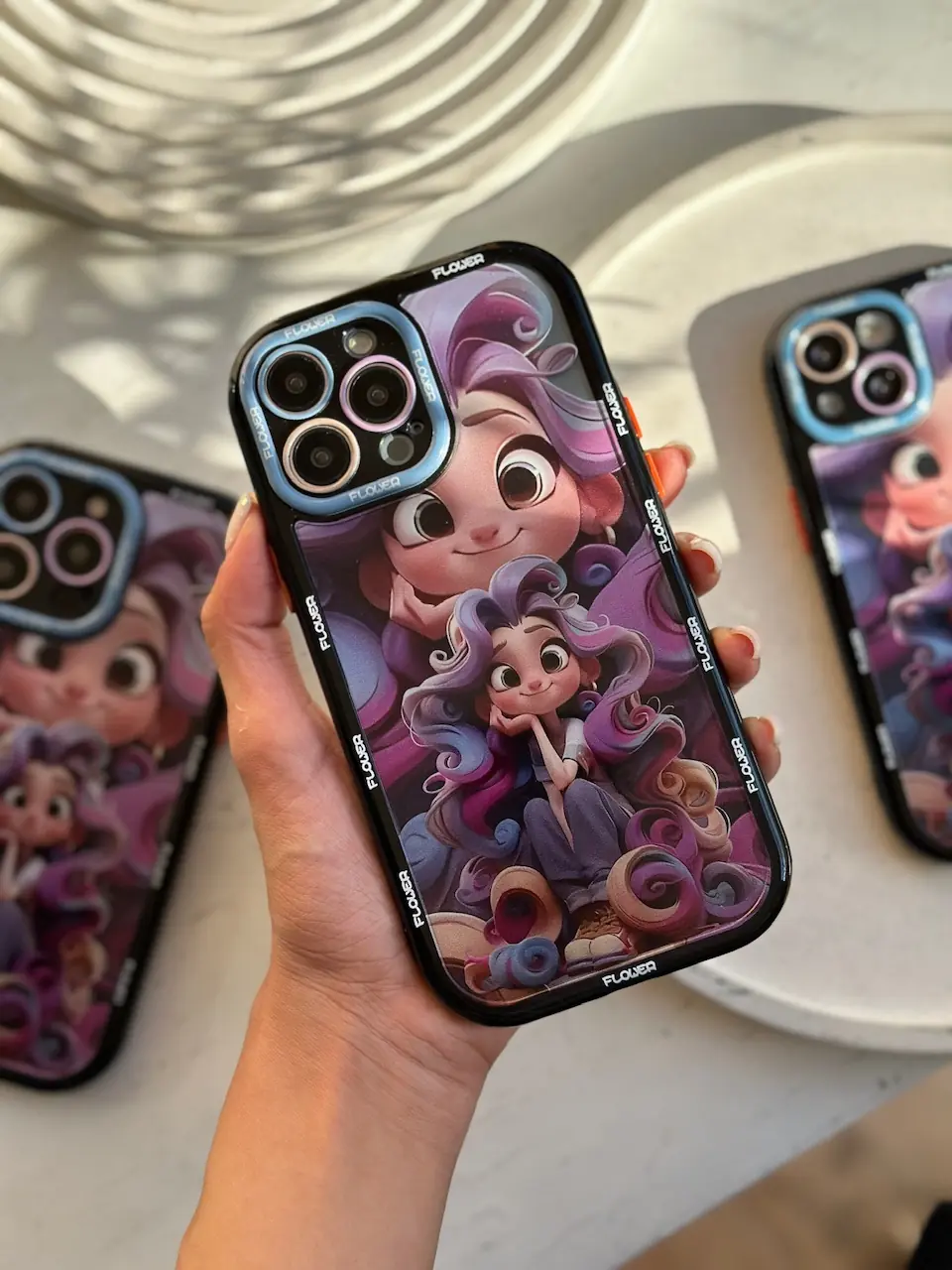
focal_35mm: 48
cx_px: 476
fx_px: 1760
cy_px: 635
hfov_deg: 30.3
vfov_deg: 39.7
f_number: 1.78
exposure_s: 1/1695
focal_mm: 6.86
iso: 80
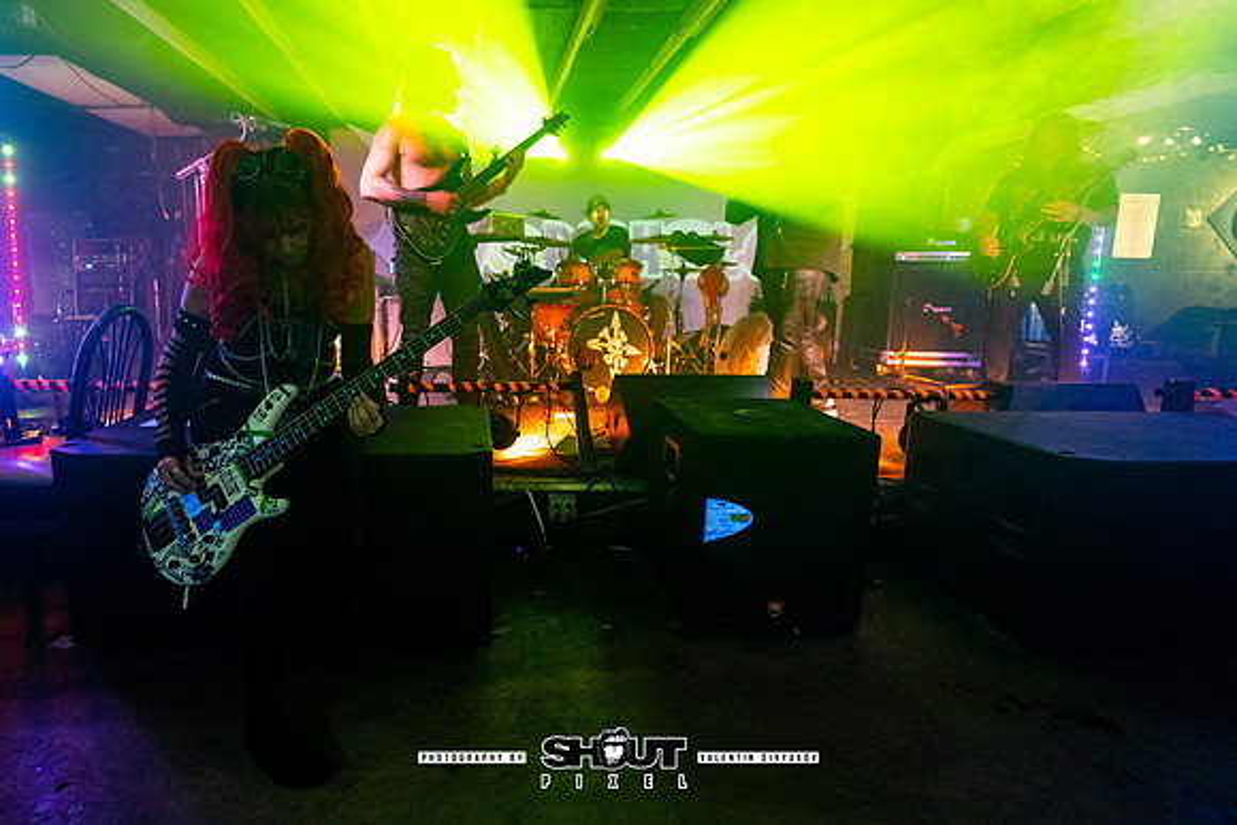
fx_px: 611
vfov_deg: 67.9
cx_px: 491
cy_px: 368
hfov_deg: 89.5
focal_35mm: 18
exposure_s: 1/60
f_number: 2.8
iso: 800
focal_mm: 14
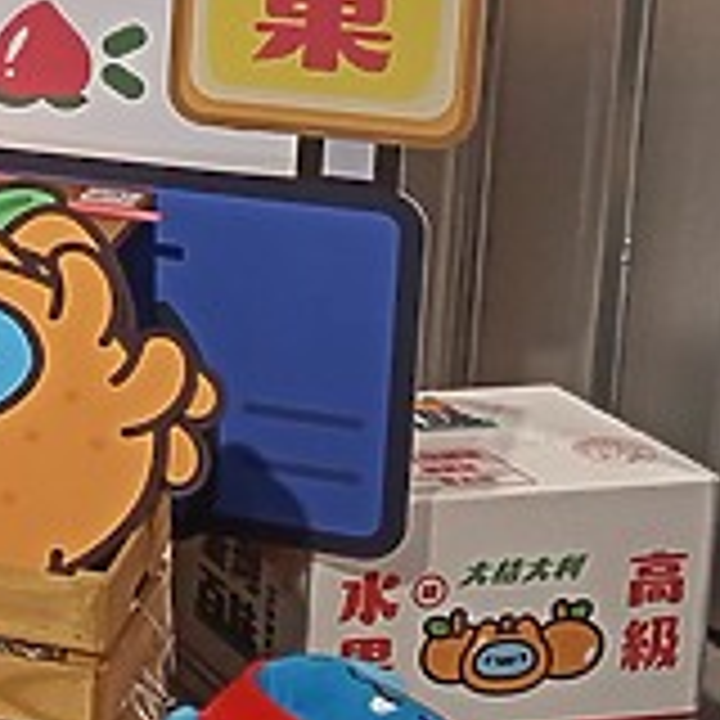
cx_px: -684
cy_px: 34
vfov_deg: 14.2
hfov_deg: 12.7
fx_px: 2847
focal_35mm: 121
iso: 158
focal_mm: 4.05
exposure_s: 1/100
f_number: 1.8
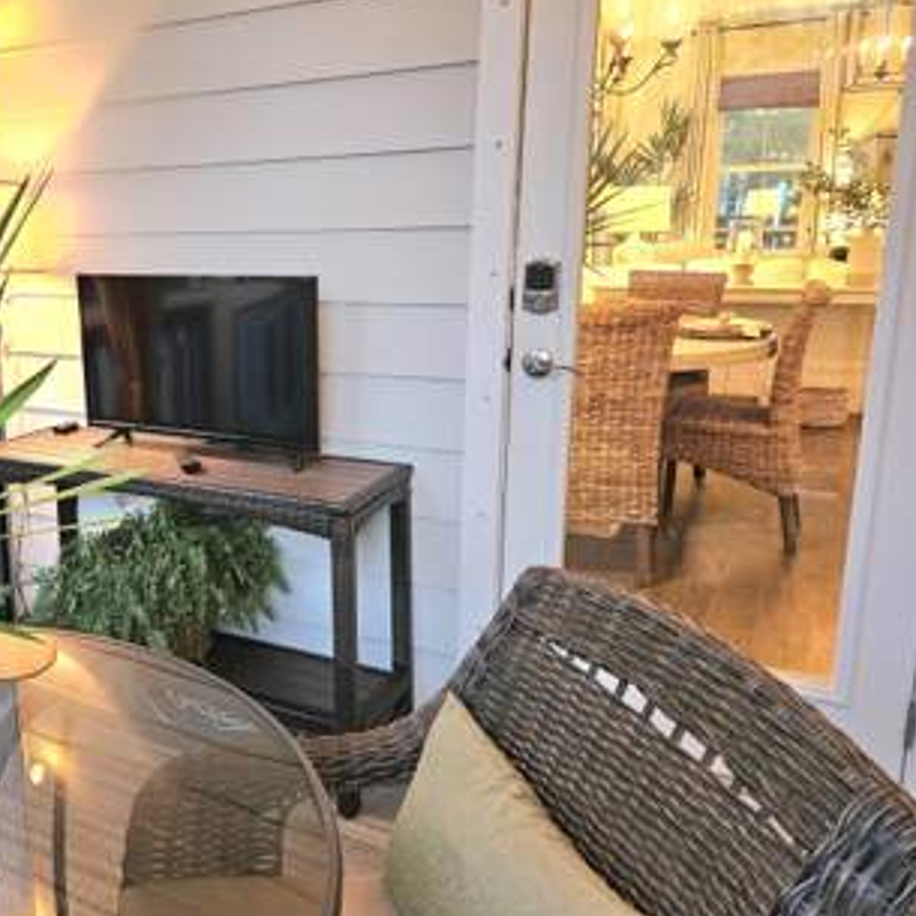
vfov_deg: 51.1
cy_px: 431
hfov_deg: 48.6
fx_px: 958
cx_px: 201
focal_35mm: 32
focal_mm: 5.4
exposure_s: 1/60.2
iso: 640
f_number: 1.8
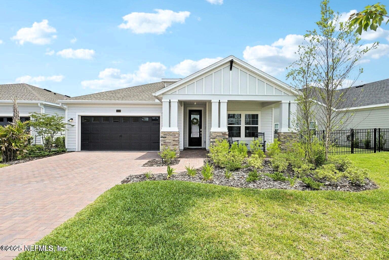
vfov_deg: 73.7
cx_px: 194
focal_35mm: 16
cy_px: 130
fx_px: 173
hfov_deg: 96.7
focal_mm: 16
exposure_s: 1/200
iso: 100
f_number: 9
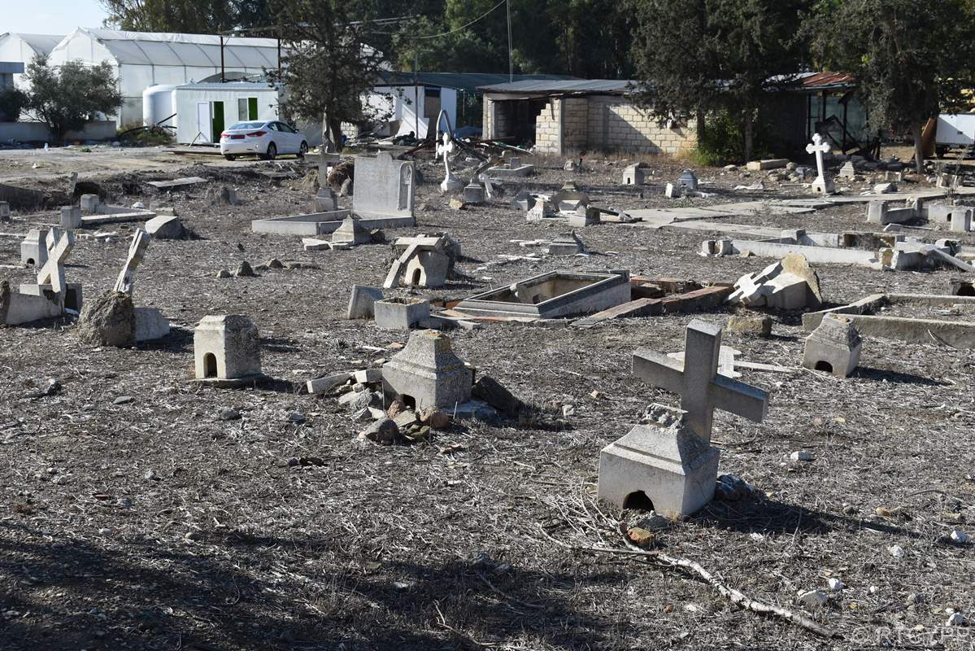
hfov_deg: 41.1
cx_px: 488
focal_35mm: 48
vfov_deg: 28.1
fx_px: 1300
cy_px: 326
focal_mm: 32
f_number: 9
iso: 100
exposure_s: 1/320
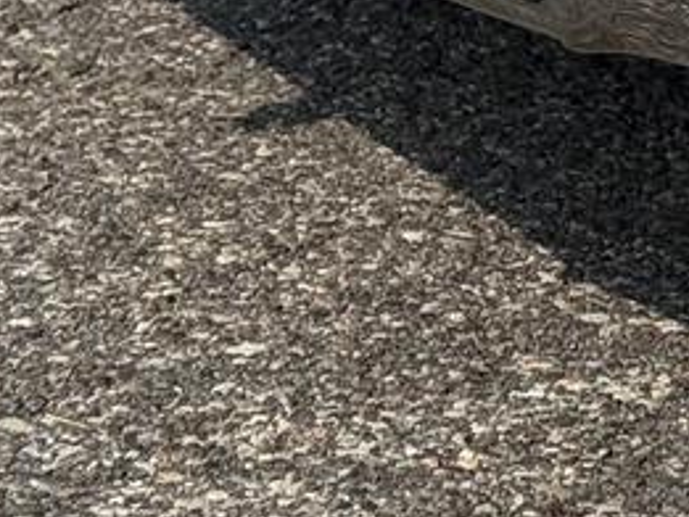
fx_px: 4680
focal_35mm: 235
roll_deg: -0.4
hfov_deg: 8.2
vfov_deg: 6.1
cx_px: 1072
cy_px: -696
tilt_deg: -8.8
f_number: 1.78
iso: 64
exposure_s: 1/3610
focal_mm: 6.76
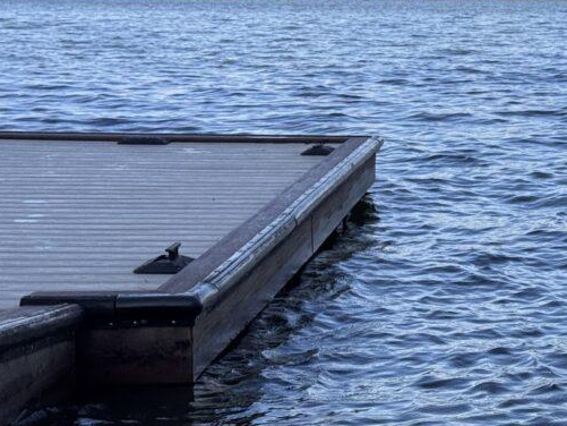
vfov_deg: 12.9
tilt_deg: -9.4
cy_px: 304
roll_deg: -0.2
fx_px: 1884
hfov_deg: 16.7
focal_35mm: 115
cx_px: 592
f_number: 1.78
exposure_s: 1/2959
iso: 64
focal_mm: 6.76
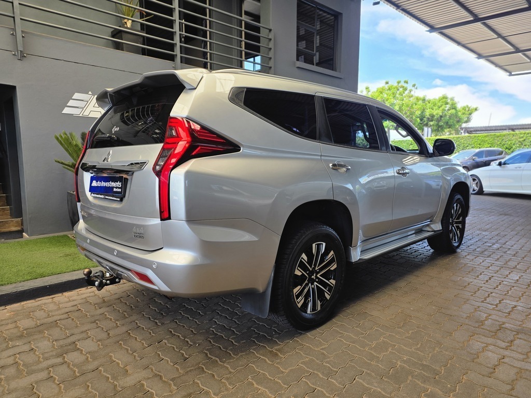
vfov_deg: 58.9
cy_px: 199
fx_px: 353
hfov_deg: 73.9
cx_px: 266
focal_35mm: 23
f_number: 1.7
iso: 50
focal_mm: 6.25
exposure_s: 1/359
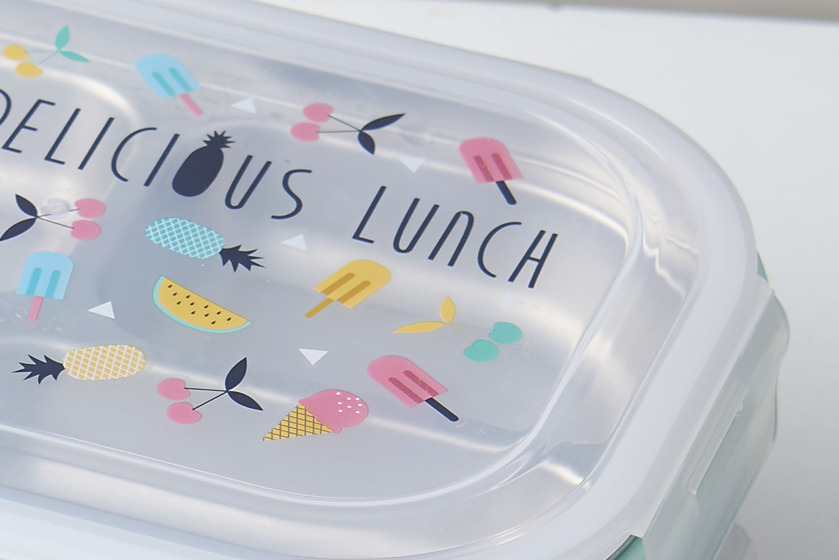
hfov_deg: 6.9
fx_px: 6852
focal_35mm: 294
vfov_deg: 4.6
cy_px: 954
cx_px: -415
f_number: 5
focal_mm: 48
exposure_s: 1/125
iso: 125
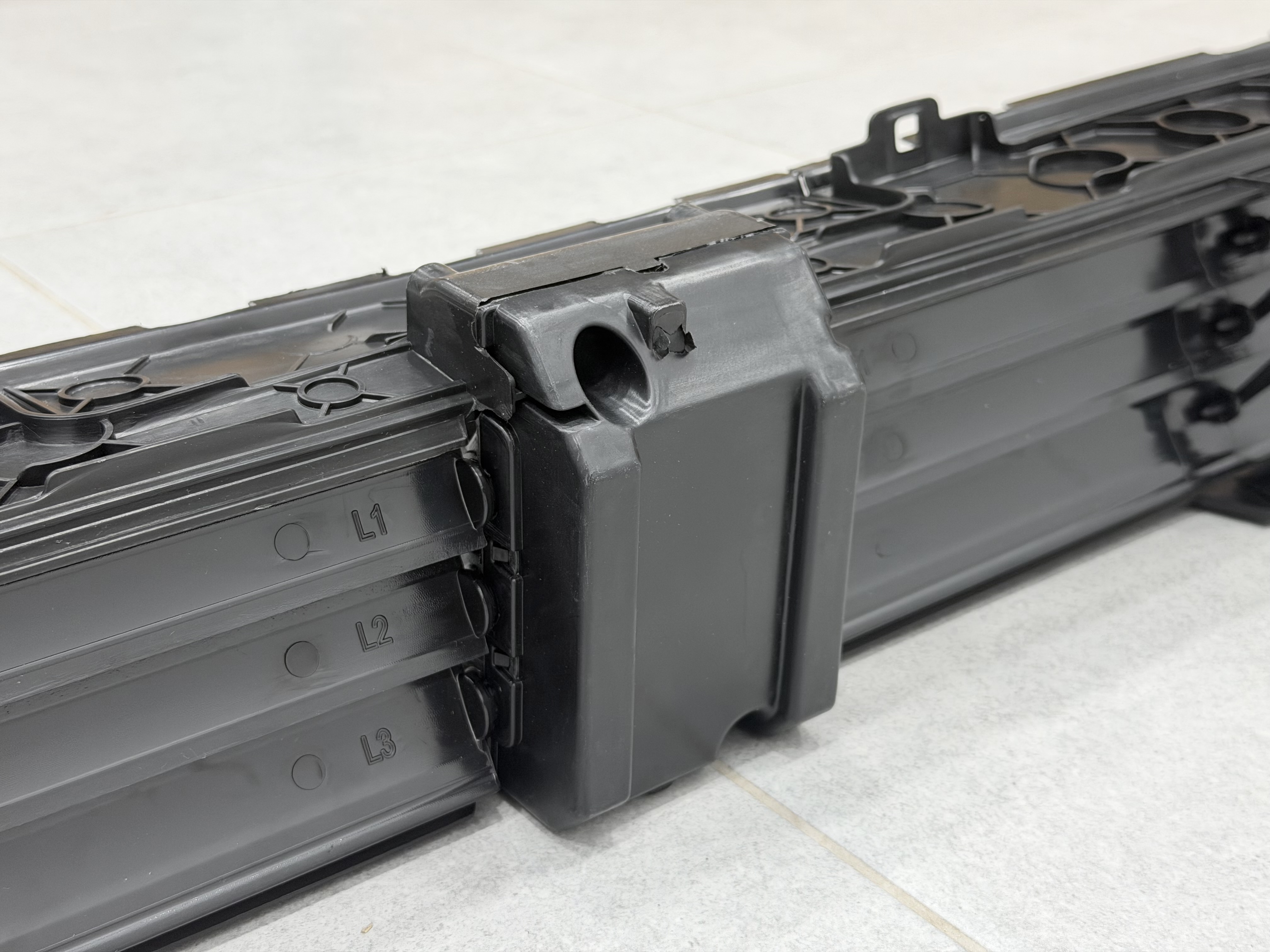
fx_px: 1761
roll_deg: +0.2
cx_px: 635
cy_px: 476
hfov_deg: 39.7
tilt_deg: -26.6
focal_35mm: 48
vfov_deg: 30.3
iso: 100
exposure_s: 1/100
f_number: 1.78
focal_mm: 6.76
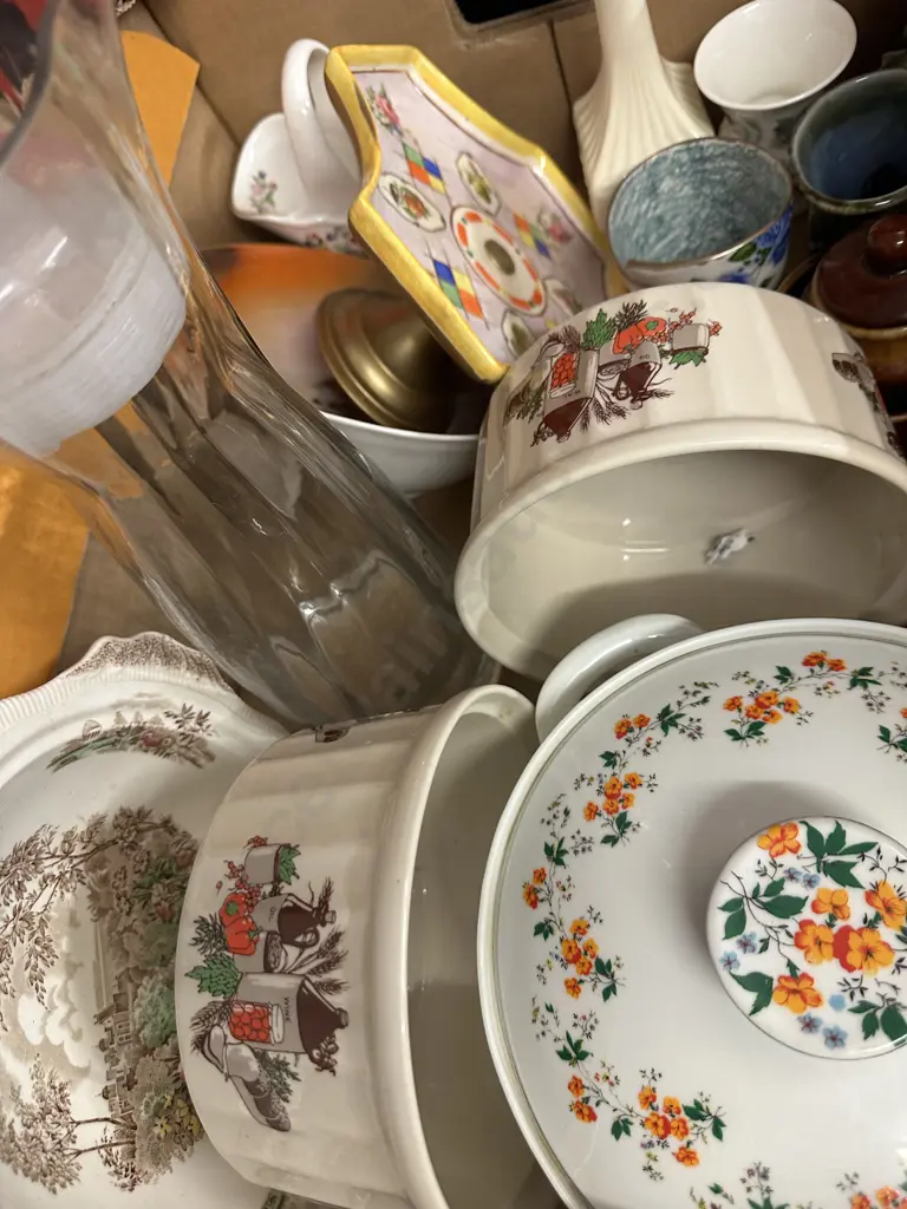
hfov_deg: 56.8
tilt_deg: -61.6
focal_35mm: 24
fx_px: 838
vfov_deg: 71.6
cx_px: 454
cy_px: 604
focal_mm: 6.86
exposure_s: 1/50
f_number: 1.78
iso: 250
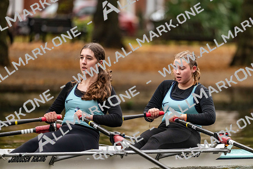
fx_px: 2812
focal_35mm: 400
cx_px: 126
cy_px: 84
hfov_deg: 5.2
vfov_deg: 3.4
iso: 2800
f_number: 4.5
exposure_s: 1/2500
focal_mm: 400
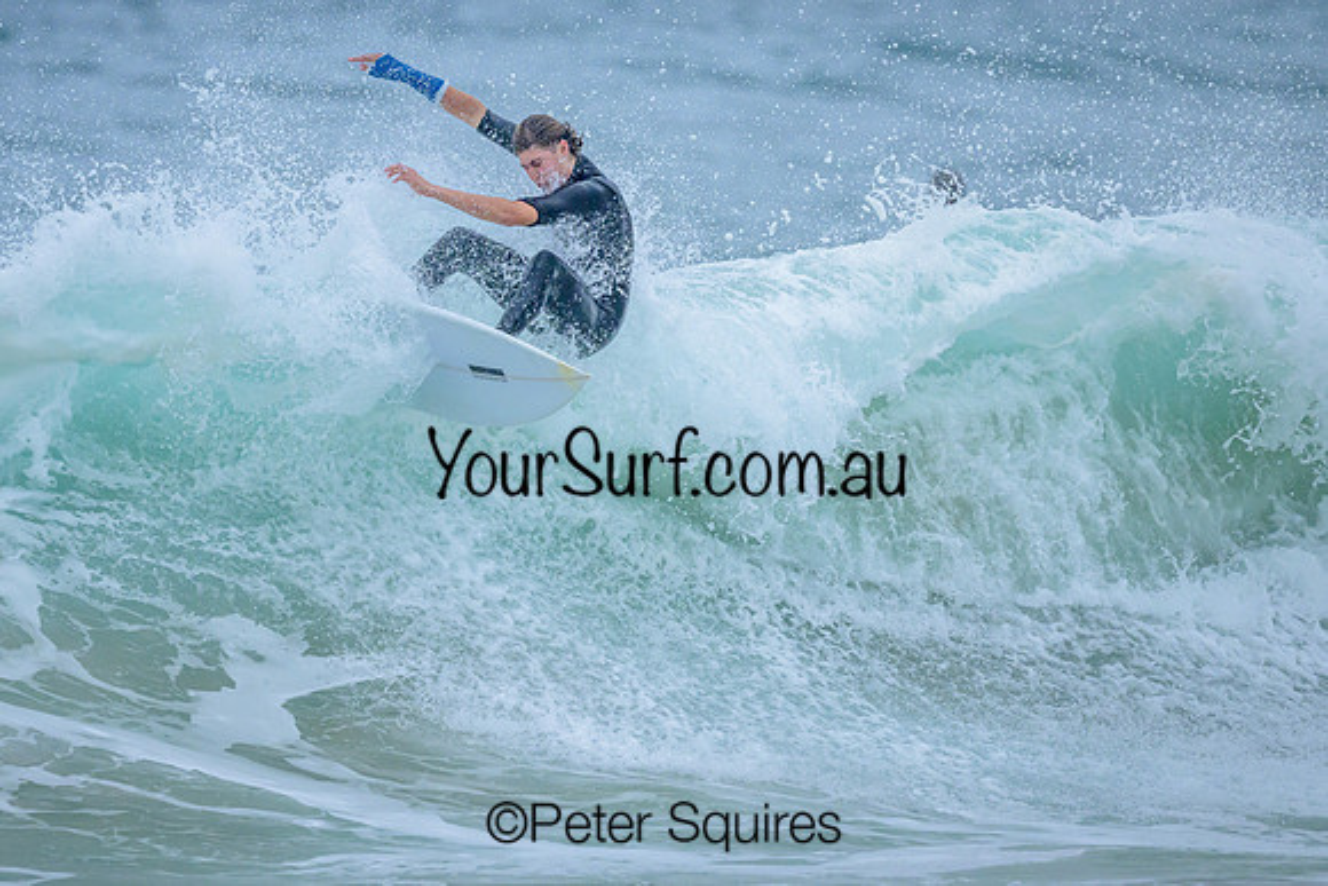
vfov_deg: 1.3
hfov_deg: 1.9
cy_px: 362
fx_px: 40506
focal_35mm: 1098
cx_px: 528
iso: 1100
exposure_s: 1/3200
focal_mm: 800
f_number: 6.3
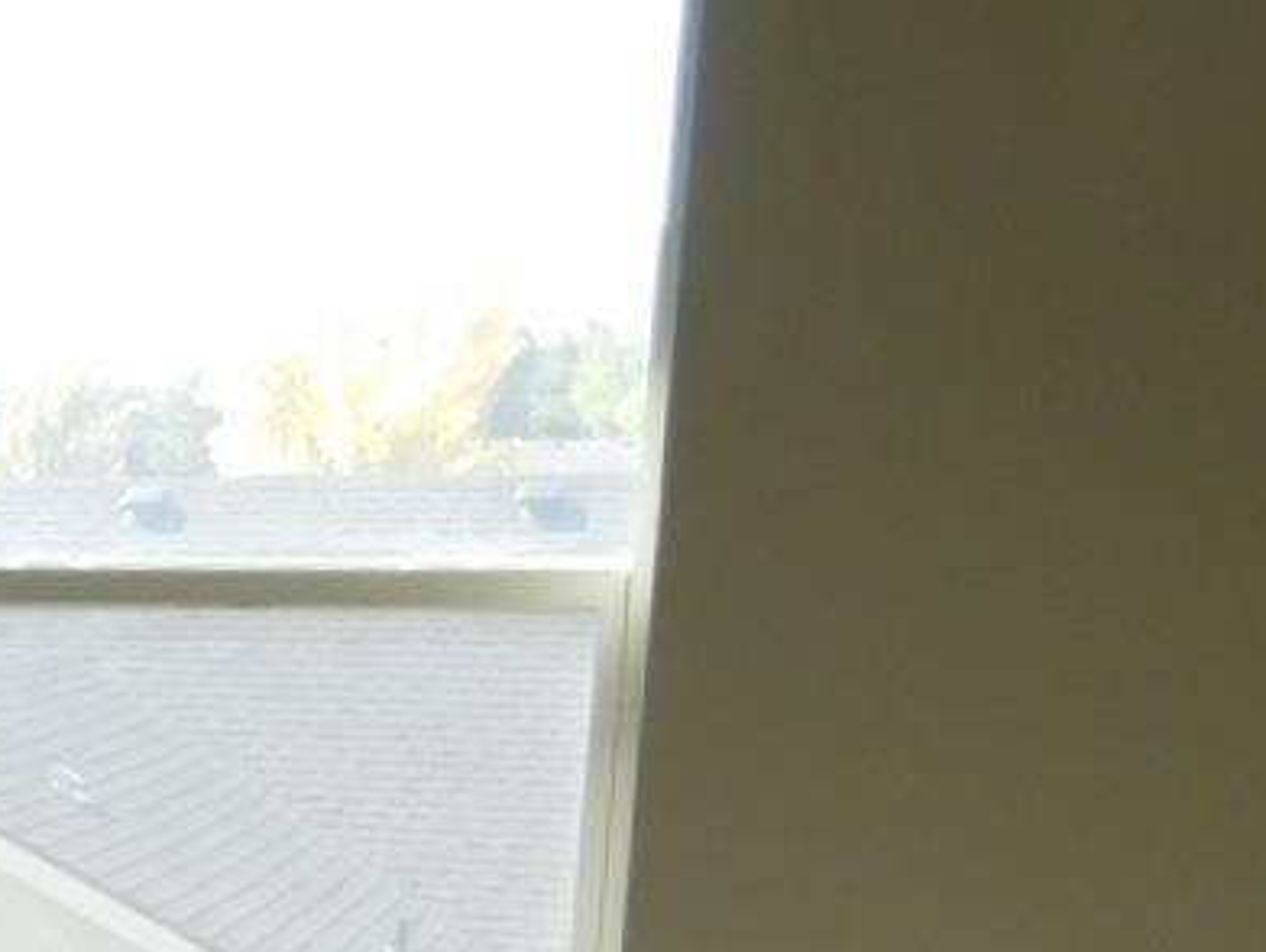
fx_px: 3441
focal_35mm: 94
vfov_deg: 15.0
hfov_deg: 16.9
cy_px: 1266
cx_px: -1081
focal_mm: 4
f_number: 3
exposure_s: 1/250
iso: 125
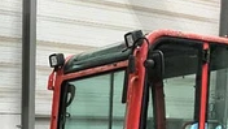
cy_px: 227
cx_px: -13
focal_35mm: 86
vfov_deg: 12.9
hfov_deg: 23.4
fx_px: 520
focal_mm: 3
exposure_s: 1/60
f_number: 1.8
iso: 250
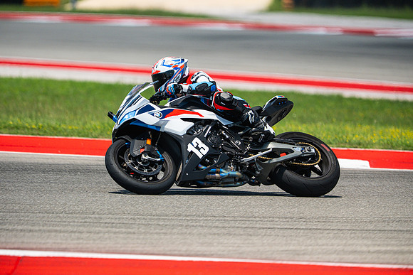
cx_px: 206
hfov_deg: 4.9
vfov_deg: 3.3
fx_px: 4819
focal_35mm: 420
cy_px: 138
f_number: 2.8
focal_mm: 280
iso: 640
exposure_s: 1/2500
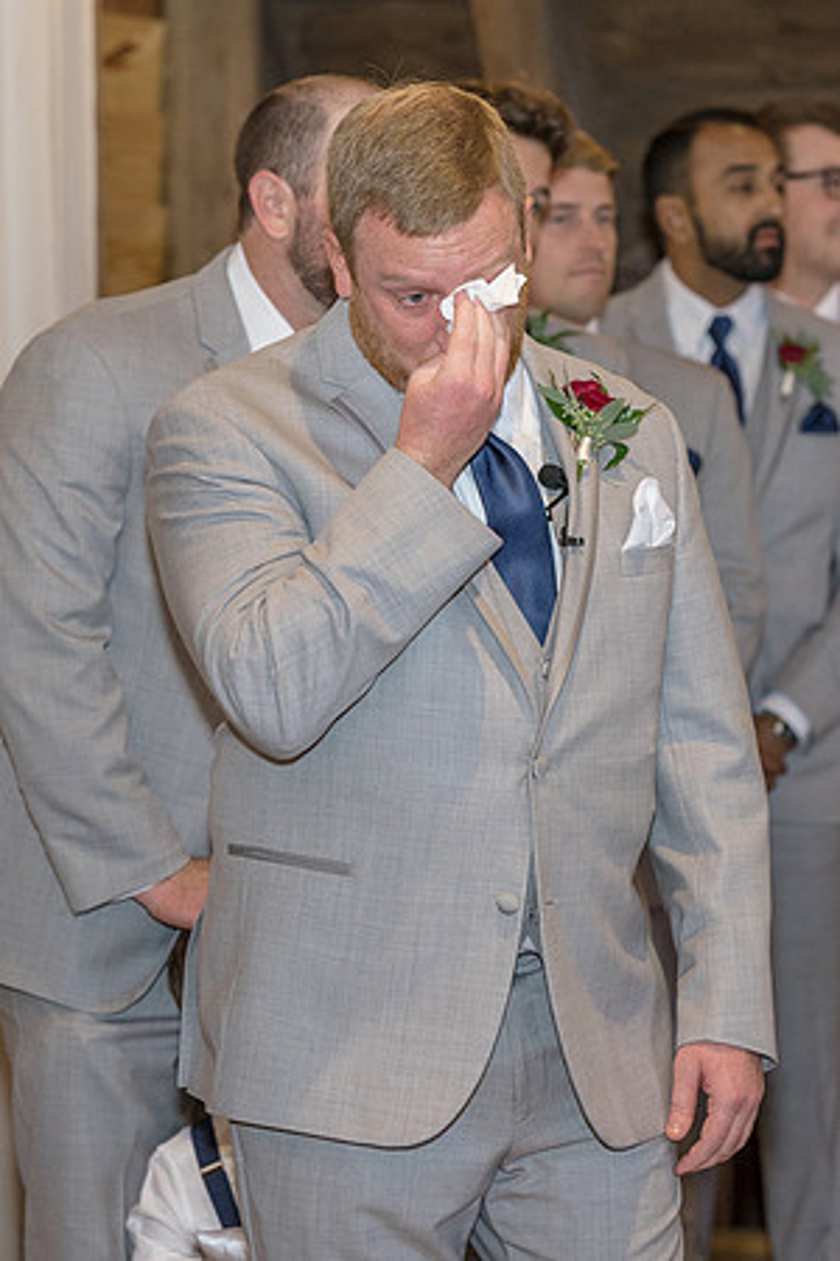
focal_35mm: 152
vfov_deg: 13.6
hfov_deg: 9.1
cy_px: 630
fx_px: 5302
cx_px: 468
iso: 2000
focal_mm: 101
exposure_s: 1/250
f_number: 4
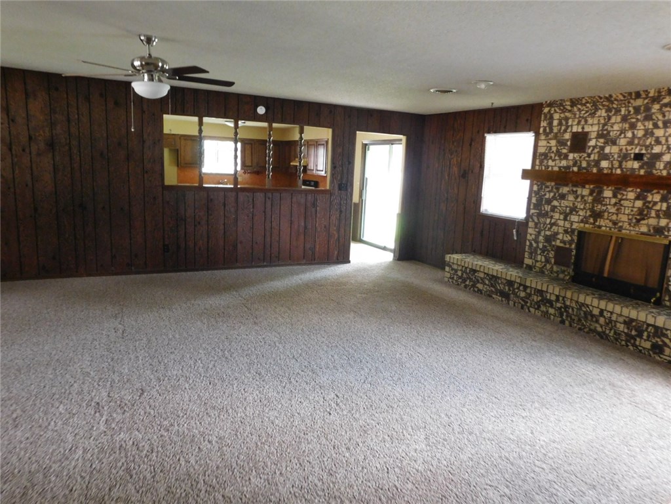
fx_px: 465
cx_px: 336
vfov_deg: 56.8
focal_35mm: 24
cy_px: 252
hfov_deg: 71.6
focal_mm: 4.1
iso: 400
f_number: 3
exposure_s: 1/10
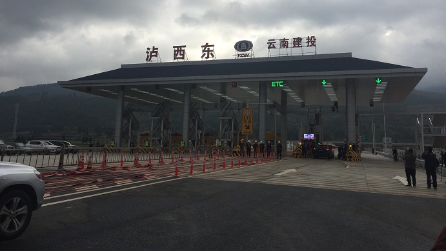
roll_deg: -2.9
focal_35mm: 32
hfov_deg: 61.0
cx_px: 221
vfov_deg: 36.5
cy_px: 98
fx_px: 379
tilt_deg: +6.8
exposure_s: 1/2198
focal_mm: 4.15
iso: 32
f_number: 2.2
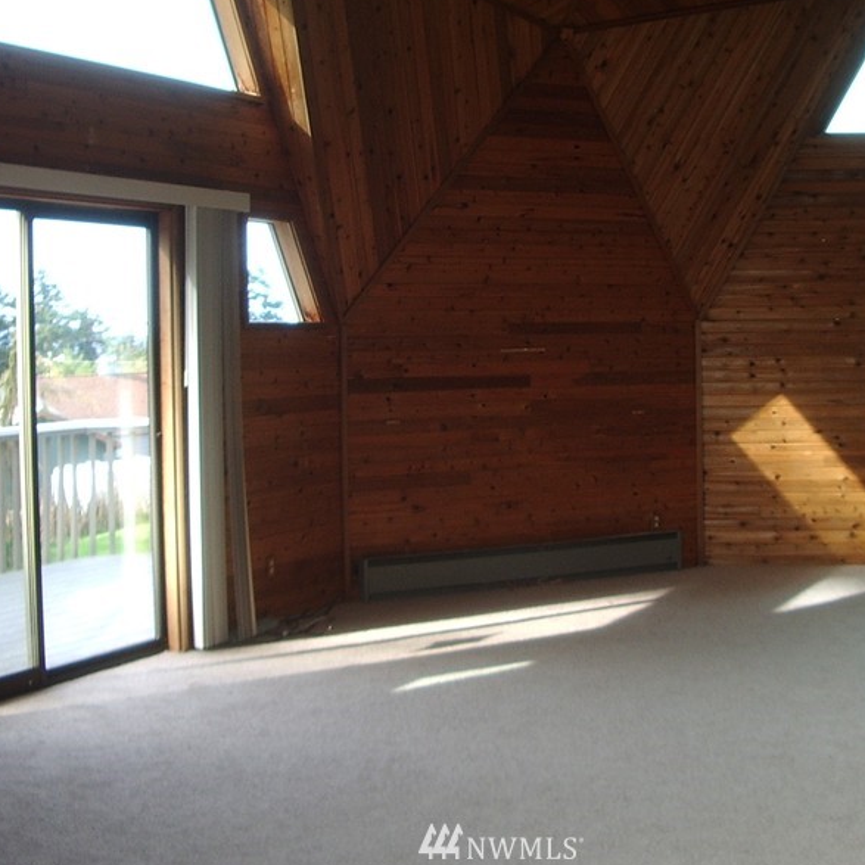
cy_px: 332
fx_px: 1527
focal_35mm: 54
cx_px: 501
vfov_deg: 31.5
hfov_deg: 31.6
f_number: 2.6
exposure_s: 1/60
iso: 50
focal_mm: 5.8
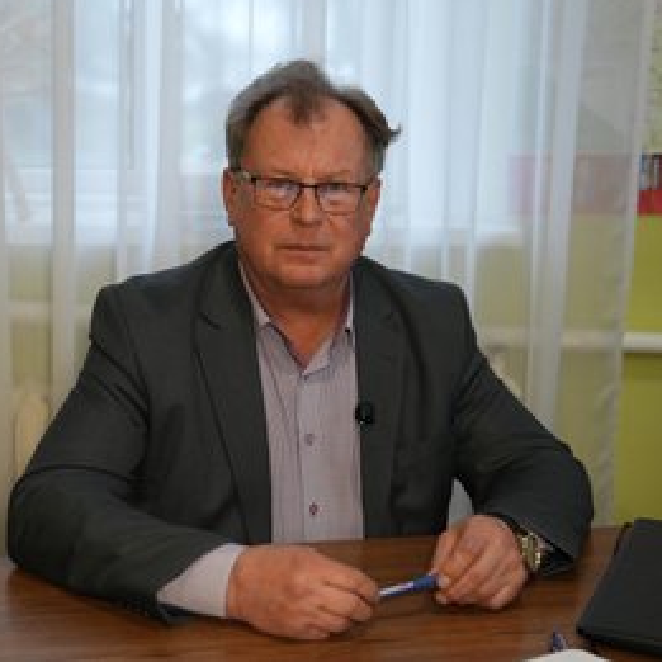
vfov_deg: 28.6
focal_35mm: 60
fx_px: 1298
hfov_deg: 28.5
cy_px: 326
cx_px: 249
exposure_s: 1/100
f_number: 2.8
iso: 500
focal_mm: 46
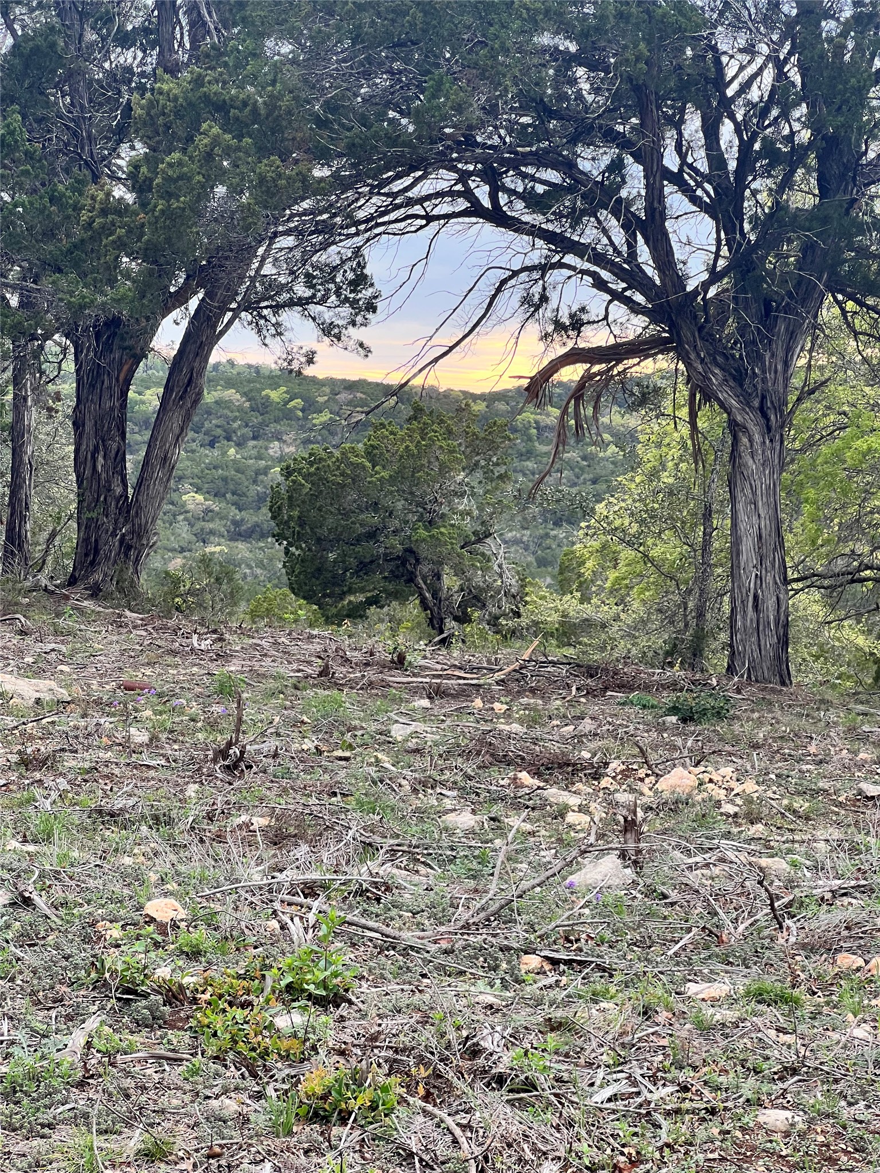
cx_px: 440
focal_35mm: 77
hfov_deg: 19.1
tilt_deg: -4.8
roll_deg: -4.0
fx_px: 2610
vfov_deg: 25.3
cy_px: 586
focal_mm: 9
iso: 64
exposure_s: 1/99
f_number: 2.8
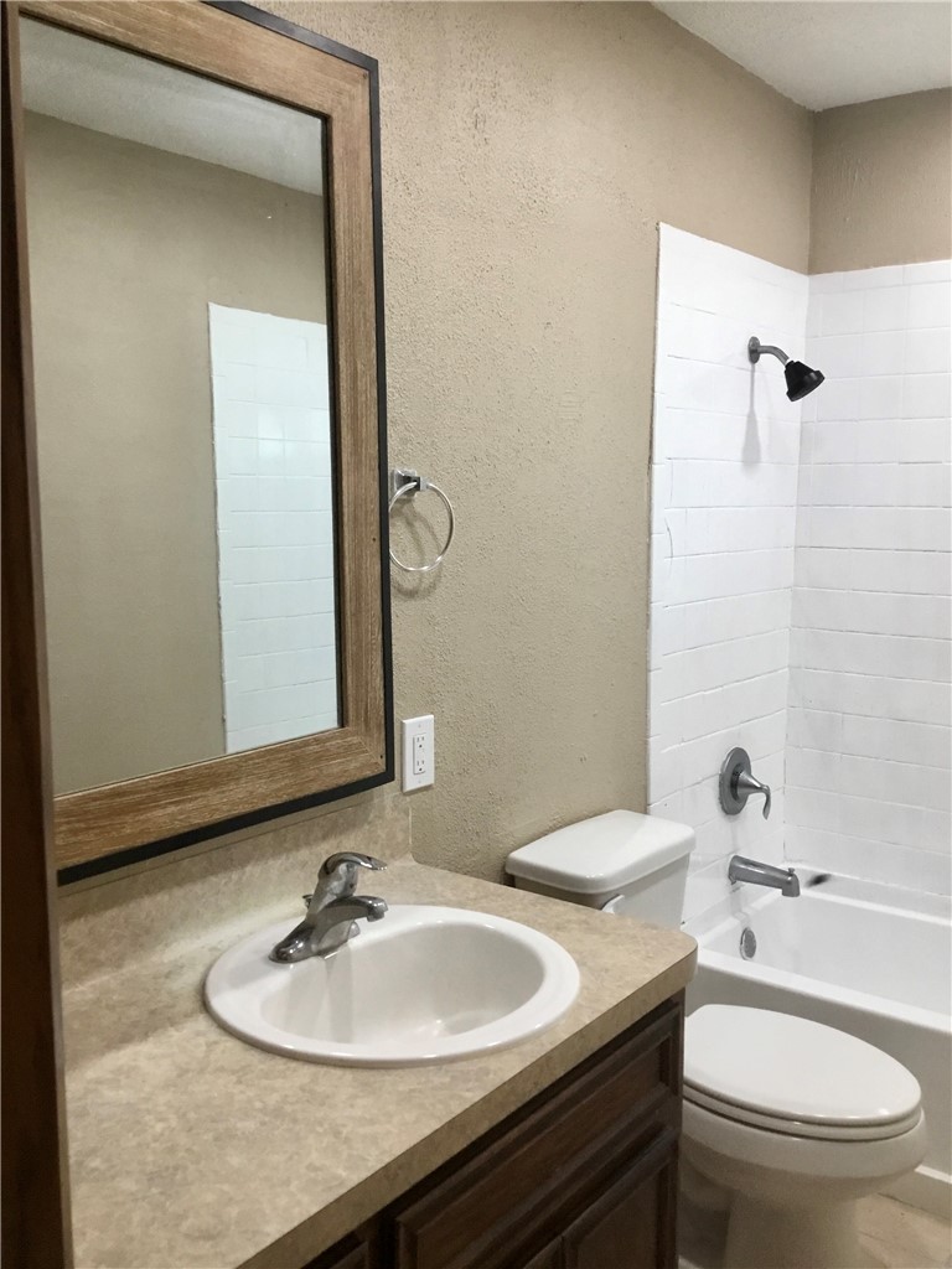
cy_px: 634
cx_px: 476
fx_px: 1137
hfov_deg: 45.4
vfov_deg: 58.4
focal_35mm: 31
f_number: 2.4
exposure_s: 1/30
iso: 50
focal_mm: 3.3
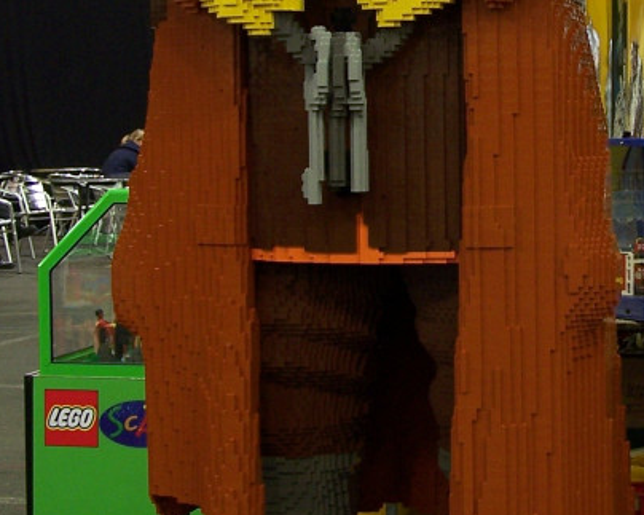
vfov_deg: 16.3
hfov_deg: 20.3
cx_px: 453
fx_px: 1791
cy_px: 153
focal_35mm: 94
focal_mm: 6.3
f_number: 2.8
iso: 80
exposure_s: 1/2
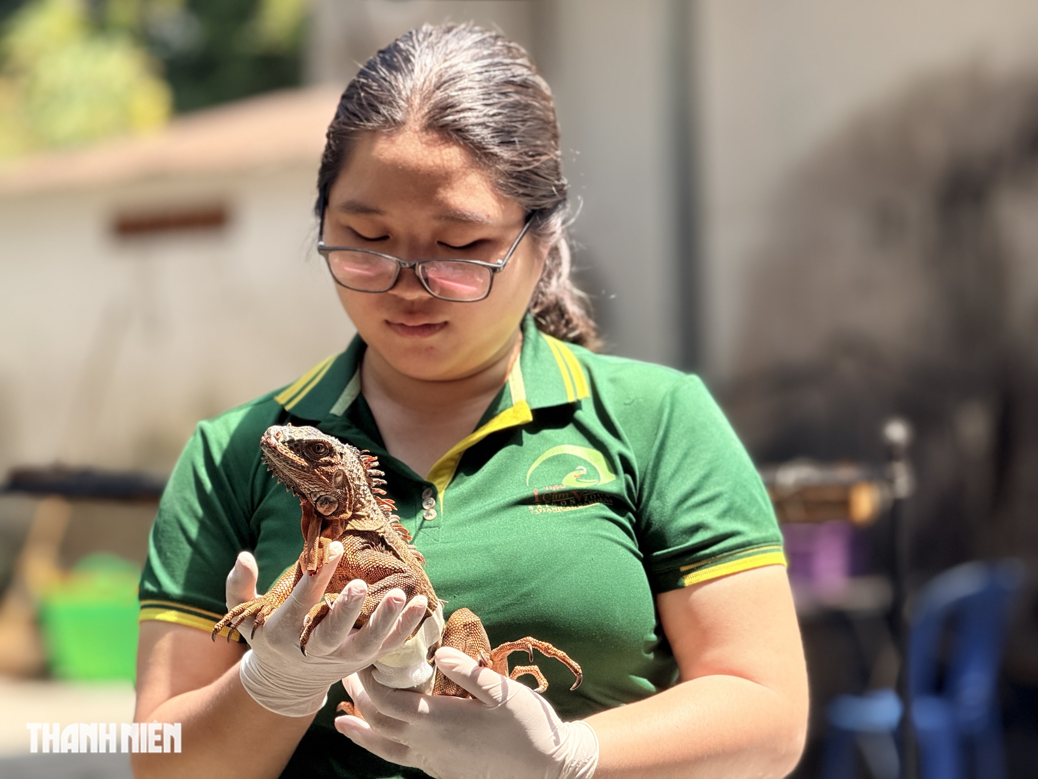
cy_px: 390
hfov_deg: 16.4
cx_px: 519
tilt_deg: +1.4
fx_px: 3598
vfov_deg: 12.3
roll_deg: +1.0
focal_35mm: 120
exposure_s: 1/342
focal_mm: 15.66
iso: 64
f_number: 2.8
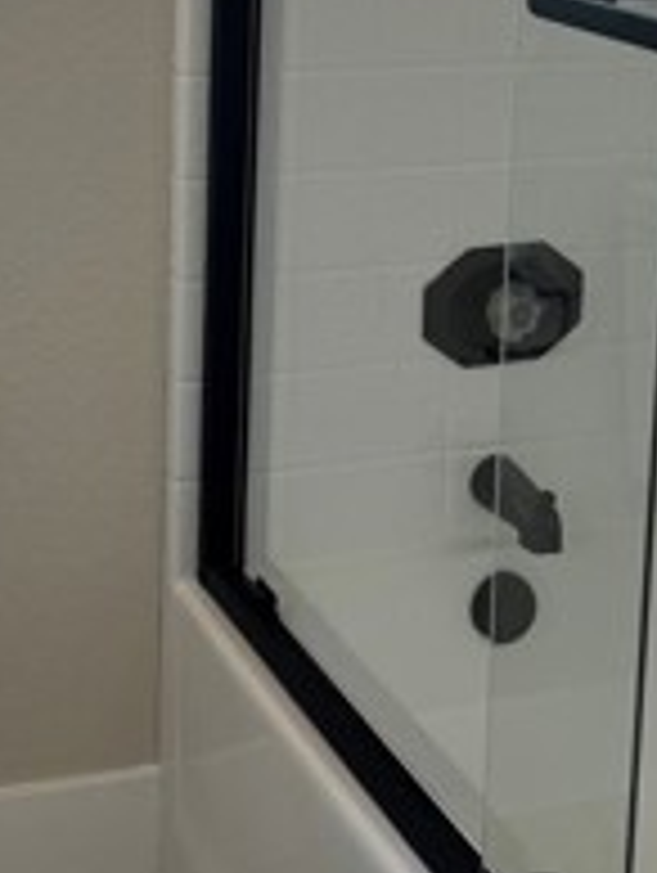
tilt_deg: -9.9
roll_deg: -1.1
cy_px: 81
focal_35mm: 79
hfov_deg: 18.7
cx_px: 248
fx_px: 1995
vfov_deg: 24.0
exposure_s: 1/160
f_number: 1.78
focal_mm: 6.76
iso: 100
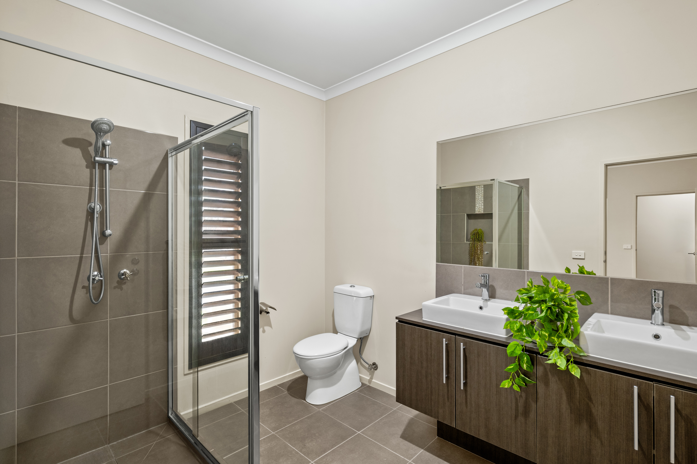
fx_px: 310
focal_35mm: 16
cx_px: 348
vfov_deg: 73.7
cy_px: 232
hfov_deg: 96.7
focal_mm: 16
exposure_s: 1/2
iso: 400
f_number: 8
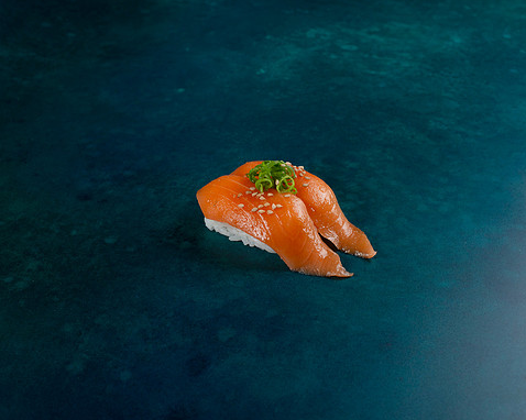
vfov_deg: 26.7
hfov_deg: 33.0
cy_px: 212
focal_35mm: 57
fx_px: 887
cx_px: 266
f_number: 10
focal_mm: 50
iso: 250
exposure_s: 1/250
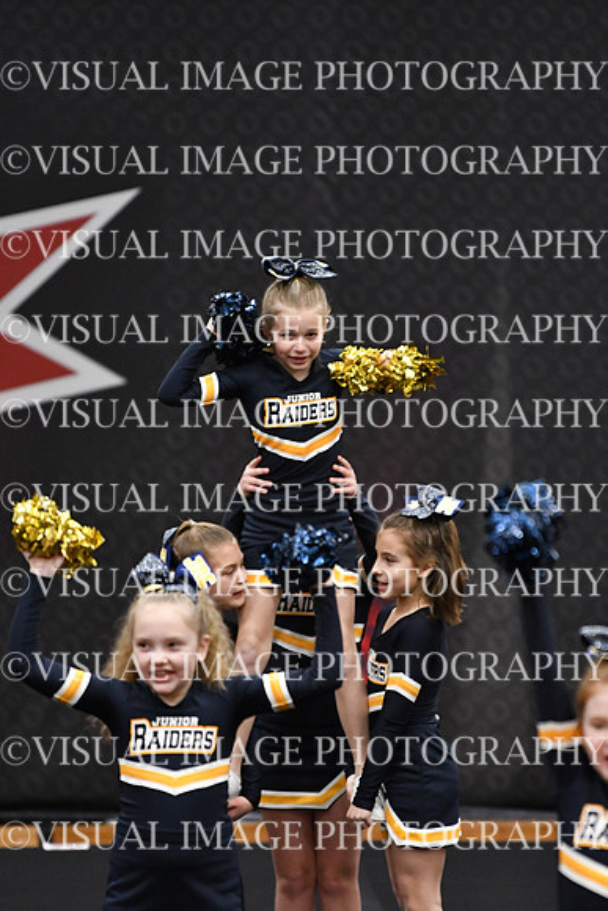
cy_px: 456
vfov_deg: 6.9
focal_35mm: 300
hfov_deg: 4.6
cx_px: 304
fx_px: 7595
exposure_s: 1/800
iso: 5000
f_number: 2.8
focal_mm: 200
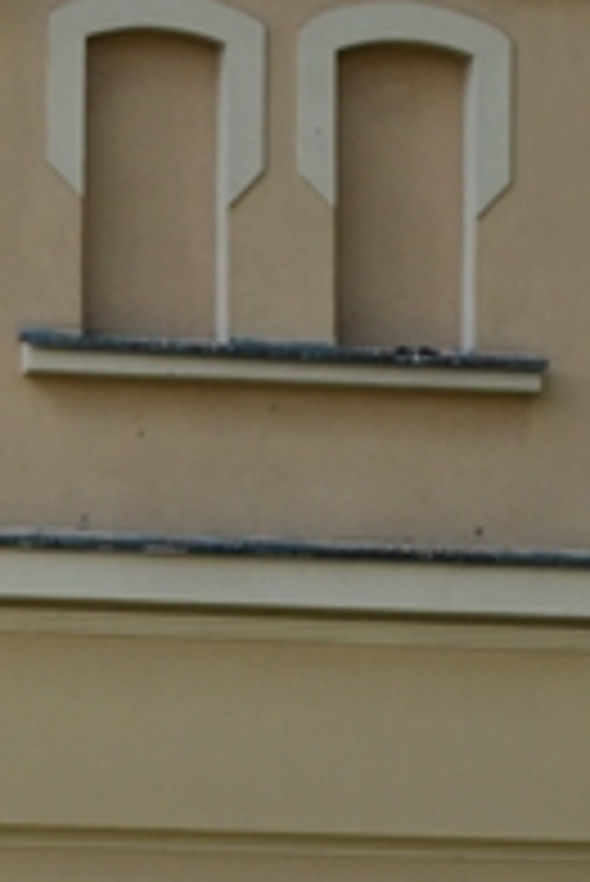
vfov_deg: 7.5
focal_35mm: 270
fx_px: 6625
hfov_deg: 5.1
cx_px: -176
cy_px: 1195
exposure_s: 1/250
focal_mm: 44
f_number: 8
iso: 100
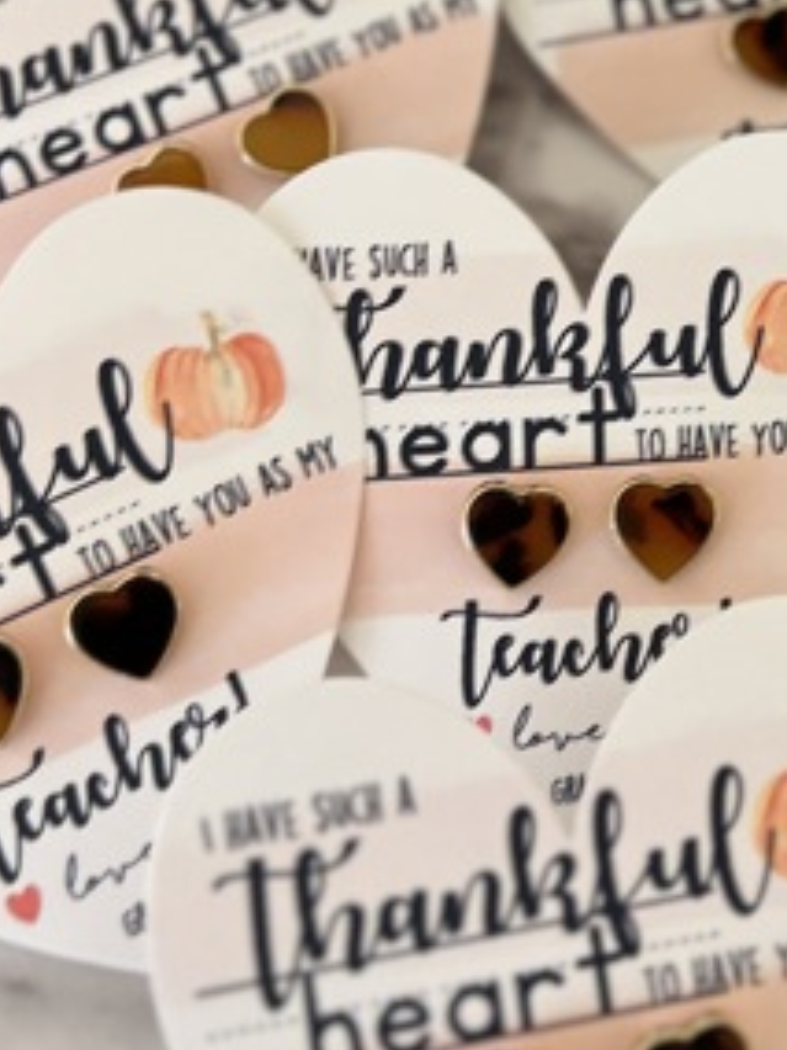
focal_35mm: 64
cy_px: 159
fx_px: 1940
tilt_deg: -61.0
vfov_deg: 29.3
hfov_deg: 21.3
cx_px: 944
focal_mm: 5.7
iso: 125
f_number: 1.5
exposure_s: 1/60
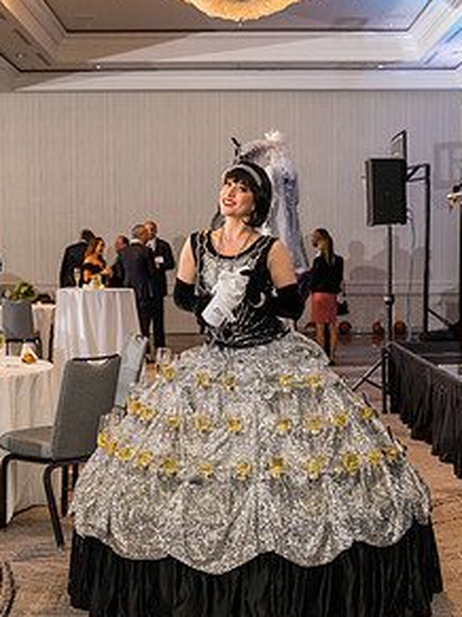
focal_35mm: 58
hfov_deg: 25.2
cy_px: 331
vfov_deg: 33.2
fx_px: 1033
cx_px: 225
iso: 1600
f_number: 3.5
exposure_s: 1/200
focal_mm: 39
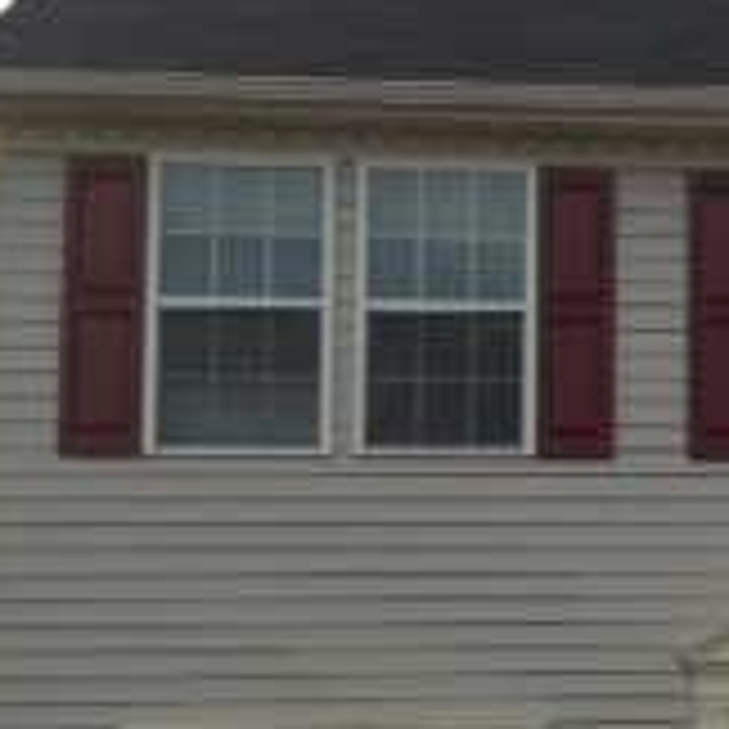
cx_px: 1030
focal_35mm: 115
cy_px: 634
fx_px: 2740
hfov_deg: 14.3
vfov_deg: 15.0
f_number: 2.4
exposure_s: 1/217
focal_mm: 4.13
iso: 50
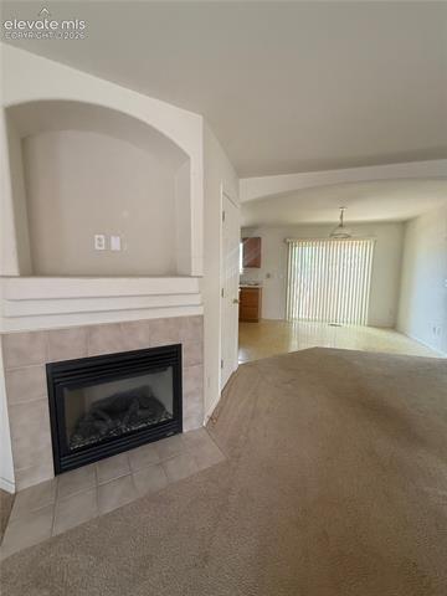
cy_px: 298
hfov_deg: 85.7
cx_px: 224
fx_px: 241
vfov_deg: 102.1
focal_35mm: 14
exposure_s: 1/80
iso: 320
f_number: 2.2
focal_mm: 2.22
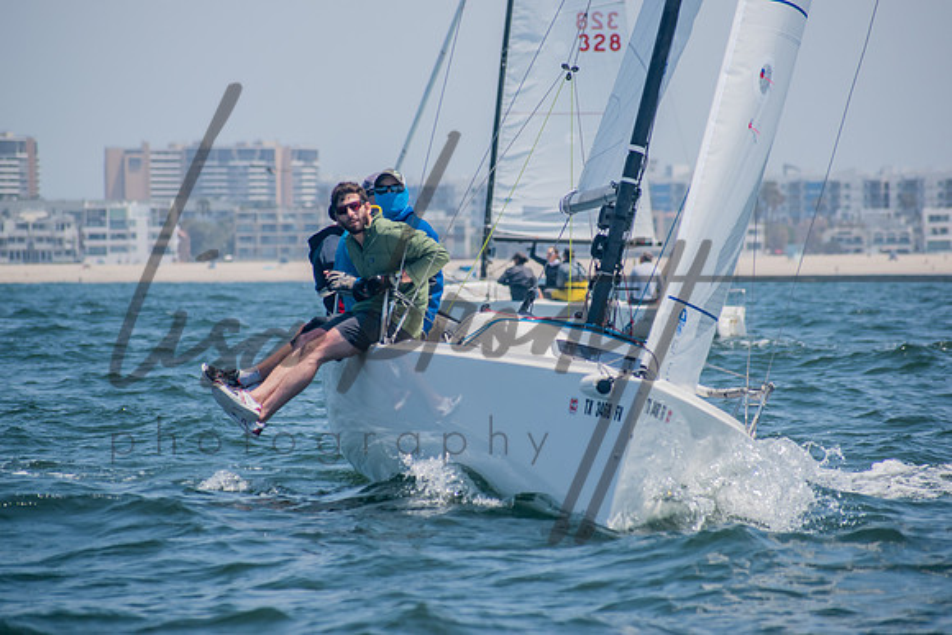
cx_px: 476
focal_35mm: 360
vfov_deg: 3.8
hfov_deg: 5.7
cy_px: 318
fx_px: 9522
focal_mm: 240
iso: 400
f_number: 8
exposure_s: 1/1250
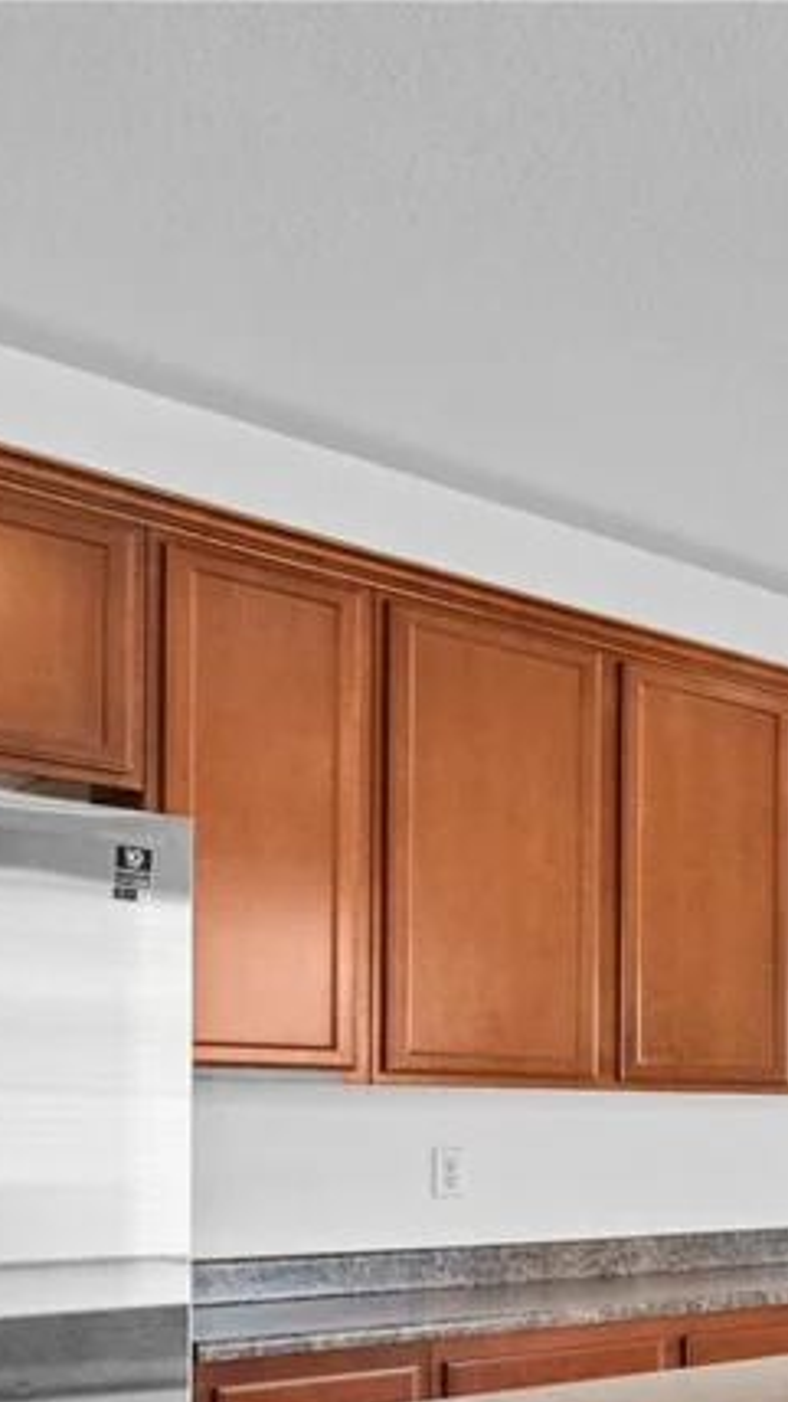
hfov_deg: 21.7
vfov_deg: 47.8
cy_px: 1113
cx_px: 1337
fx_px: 1487
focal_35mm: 40
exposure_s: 1/125
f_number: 8
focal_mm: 16
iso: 4000
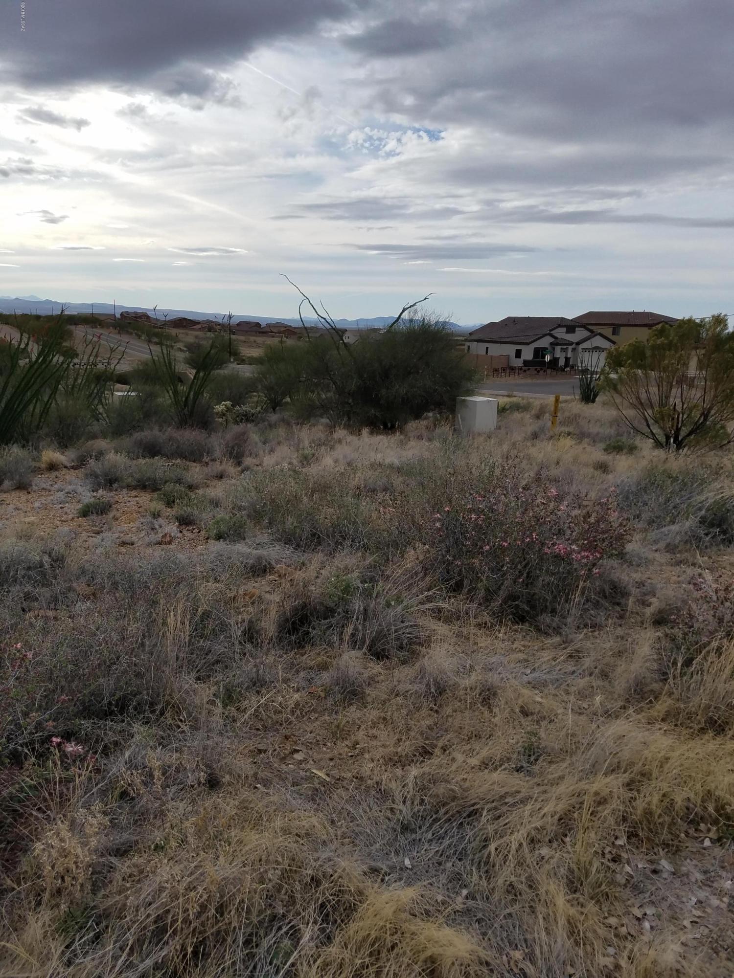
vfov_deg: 67.3
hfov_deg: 53.1
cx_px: 367
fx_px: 735
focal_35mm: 26
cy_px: 489
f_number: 1.7
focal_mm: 4.2
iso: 50
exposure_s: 1/3400
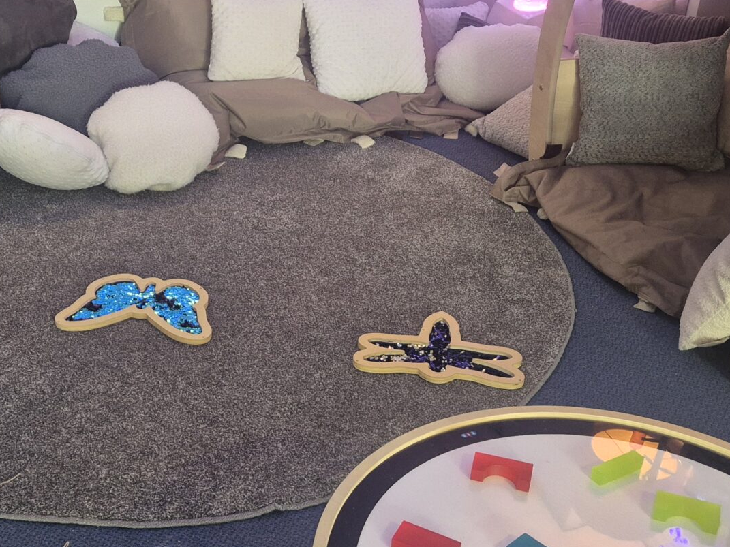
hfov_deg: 34.3
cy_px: 311
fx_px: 1160
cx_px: 199
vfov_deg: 26.5
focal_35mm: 55
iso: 400
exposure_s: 1/70
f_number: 1.8
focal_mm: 5.4
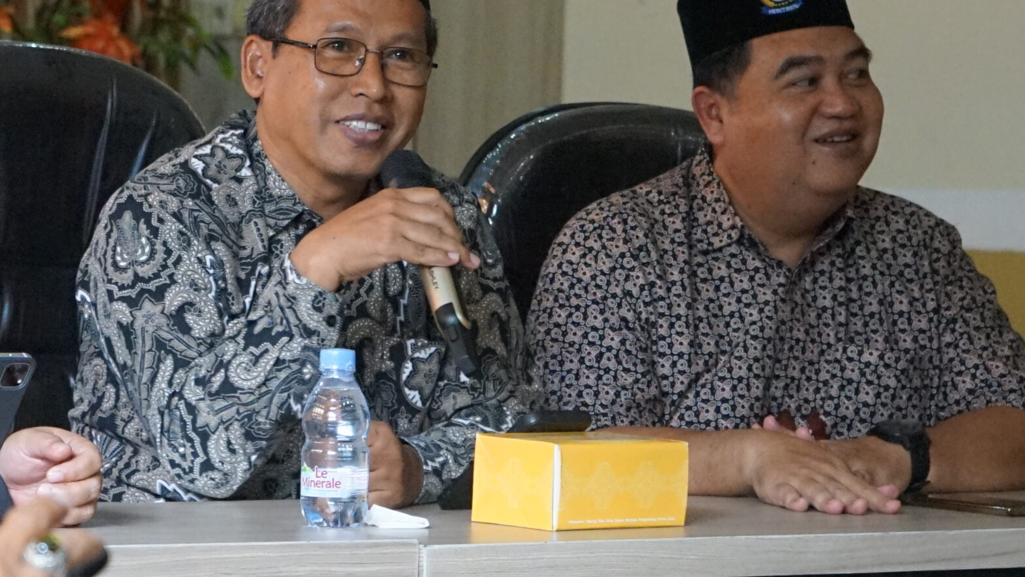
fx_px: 4865
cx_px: 303
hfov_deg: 12.0
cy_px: 107
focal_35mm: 179
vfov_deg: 6.8
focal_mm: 70
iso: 6400
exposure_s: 1/100
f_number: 5.6
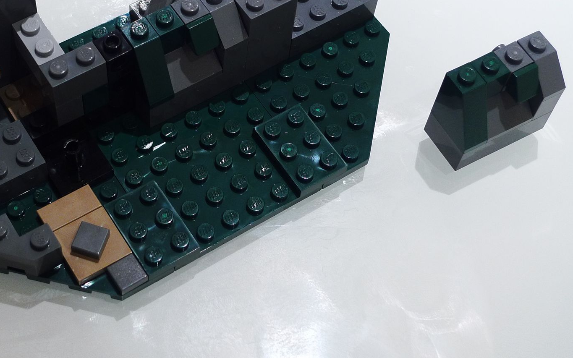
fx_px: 1062
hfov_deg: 30.0
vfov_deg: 19.0
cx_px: 200
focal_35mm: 68
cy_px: 103
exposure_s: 1/25
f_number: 2.8
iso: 200
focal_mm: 10.2
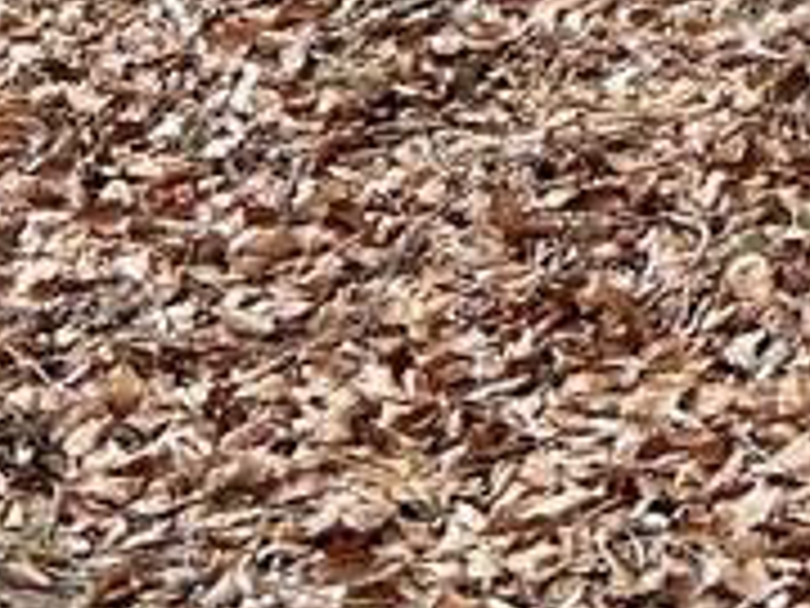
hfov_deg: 11.6
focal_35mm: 148
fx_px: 3463
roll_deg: +0.6
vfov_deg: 8.9
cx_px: 1768
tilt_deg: -7.2
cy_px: -919
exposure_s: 1/121
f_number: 1.5
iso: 64
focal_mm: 5.7
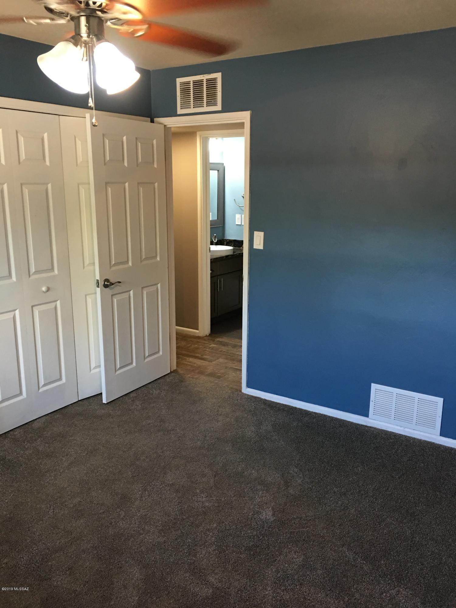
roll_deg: -0.7
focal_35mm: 29
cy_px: 304
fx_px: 509
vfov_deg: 61.7
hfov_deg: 48.2
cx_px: 228
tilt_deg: -11.2
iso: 64
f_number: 2.2
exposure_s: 1/15
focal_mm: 4.15
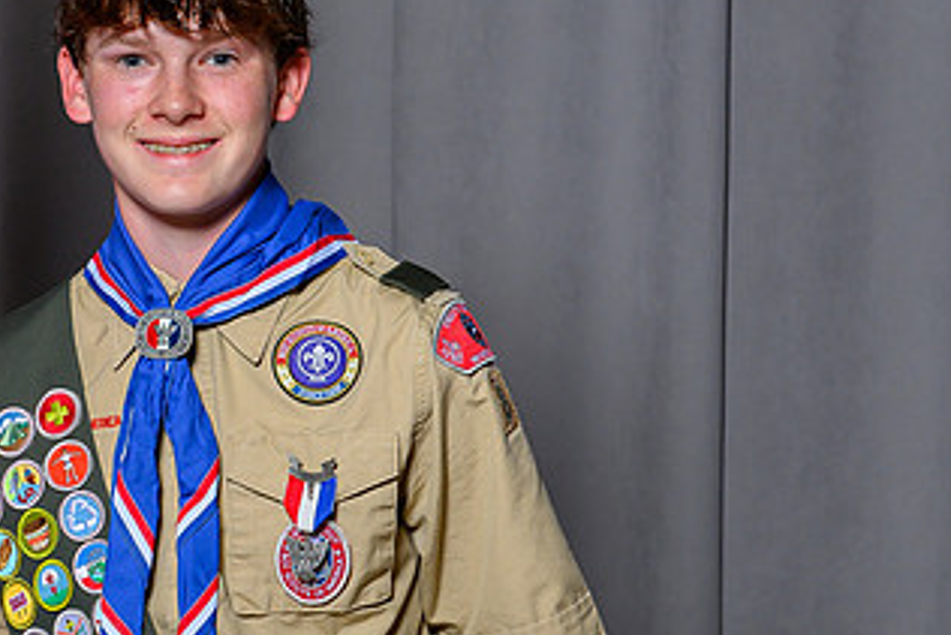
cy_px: 324
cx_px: 140
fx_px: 4228
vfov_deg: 8.6
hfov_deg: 12.8
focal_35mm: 160
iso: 400
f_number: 7.1
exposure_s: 1/160
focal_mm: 66
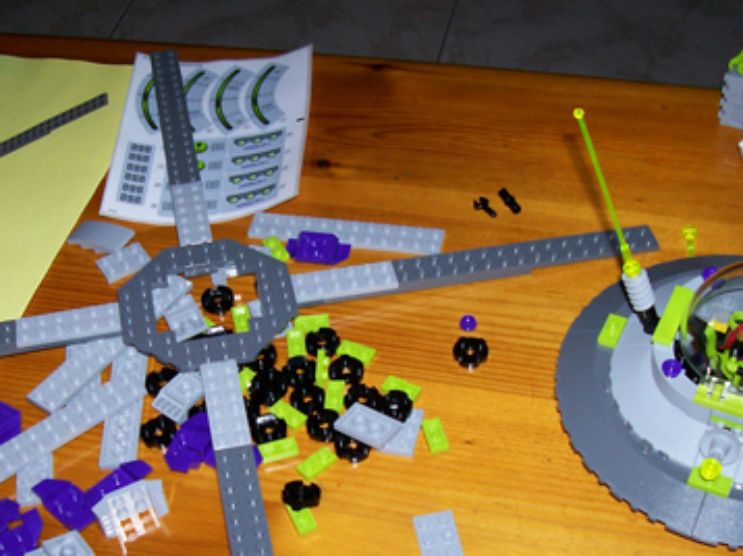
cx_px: 332
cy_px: 390
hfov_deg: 33.8
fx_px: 1223
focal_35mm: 57
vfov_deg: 25.4
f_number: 2.7
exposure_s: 1/64
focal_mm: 5.6
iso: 80
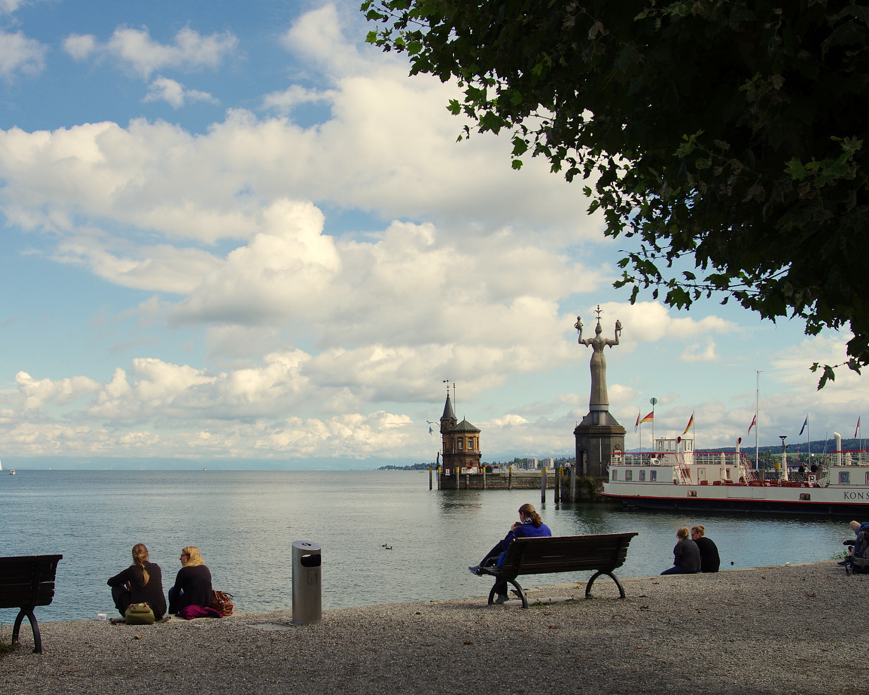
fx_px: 1055
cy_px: 410
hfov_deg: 44.6
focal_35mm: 41
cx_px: 363
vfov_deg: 36.4
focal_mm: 20
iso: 160
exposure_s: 1/640
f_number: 6.3
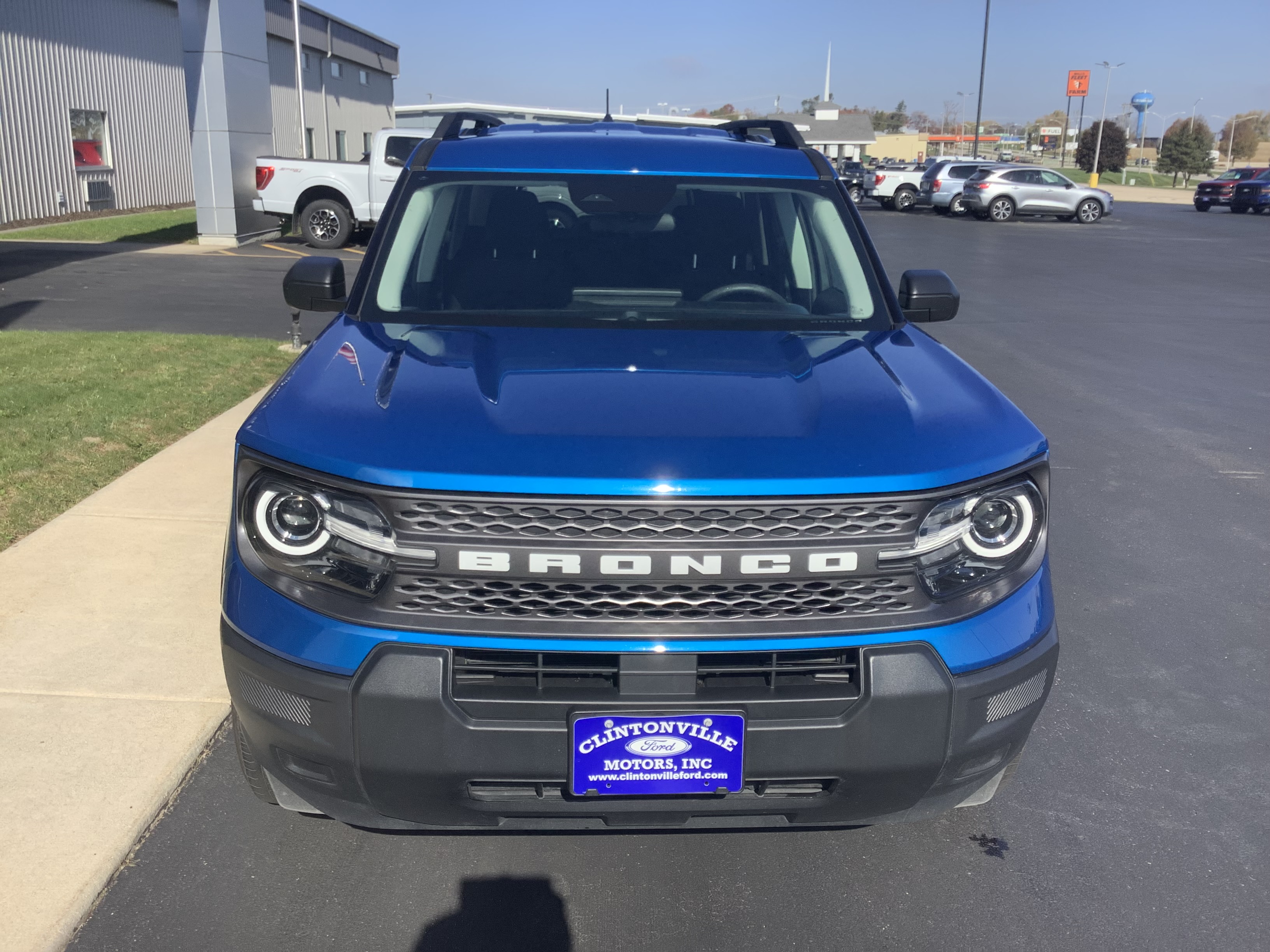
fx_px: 1137
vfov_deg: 45.4
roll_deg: -0.6
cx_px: 635
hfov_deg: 58.4
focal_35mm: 31
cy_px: 476
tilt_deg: -16.7
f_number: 2.4
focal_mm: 3.3
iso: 25
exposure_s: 1/1116
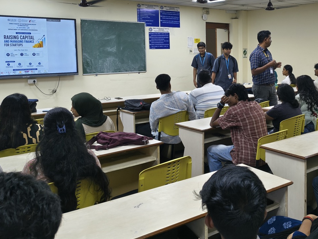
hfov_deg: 45.5
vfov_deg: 35.7
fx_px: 367
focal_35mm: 40
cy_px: 85
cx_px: 230
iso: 515
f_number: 1.8
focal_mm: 5.56
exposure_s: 1/100
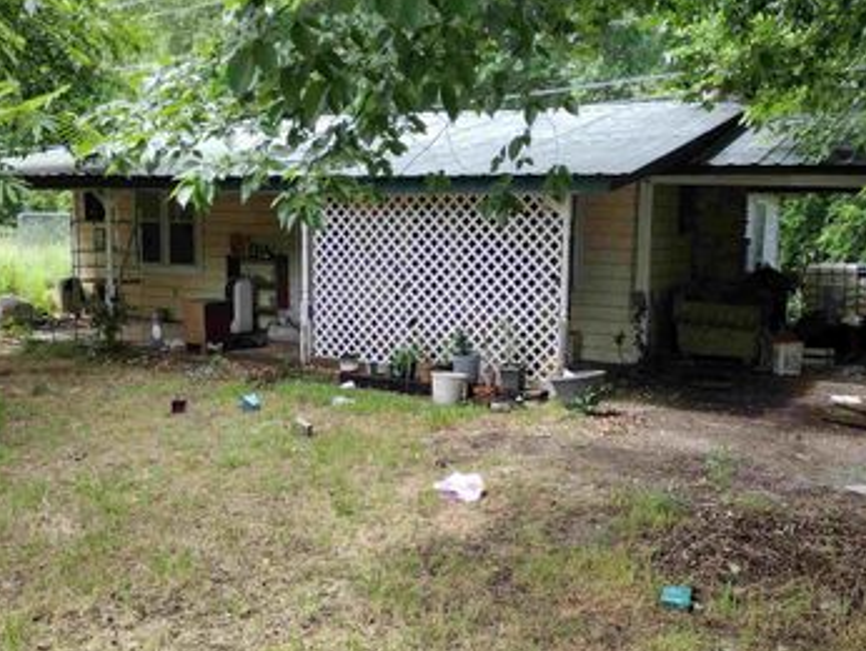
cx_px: 436
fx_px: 976
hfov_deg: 47.8
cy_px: 334
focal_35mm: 39
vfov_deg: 36.9
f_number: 1.7
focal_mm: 4.71
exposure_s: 1/334
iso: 100
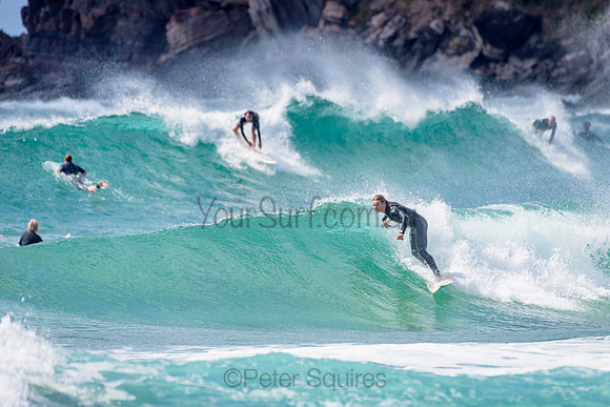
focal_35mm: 613
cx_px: 374
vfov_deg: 2.2
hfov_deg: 3.4
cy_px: 222
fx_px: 10391
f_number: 5.6
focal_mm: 500
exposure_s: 1/2000
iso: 140
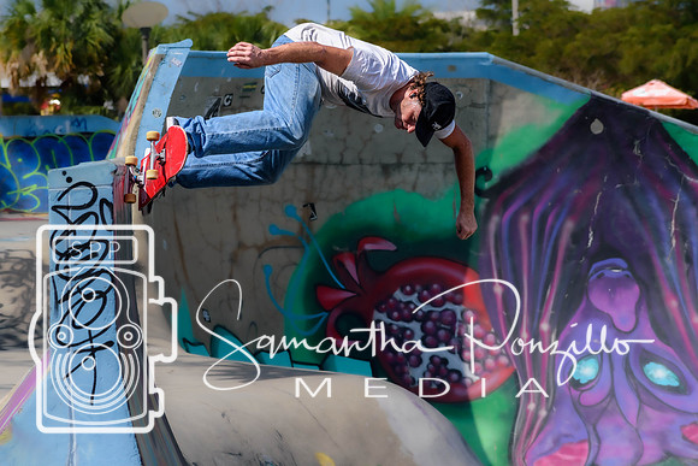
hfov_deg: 10.5
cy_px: 233
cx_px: 349
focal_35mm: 195
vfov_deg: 7.0
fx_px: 3782
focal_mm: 130
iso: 200
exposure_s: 1/1000
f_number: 7.1
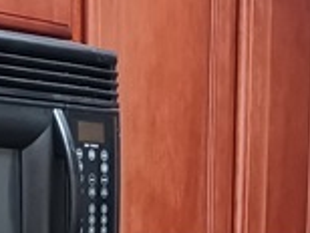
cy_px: 587
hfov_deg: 12.2
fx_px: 1453
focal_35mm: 162
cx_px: 205
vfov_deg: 8.3
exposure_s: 1/24
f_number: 1.8
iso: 640
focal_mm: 4.6
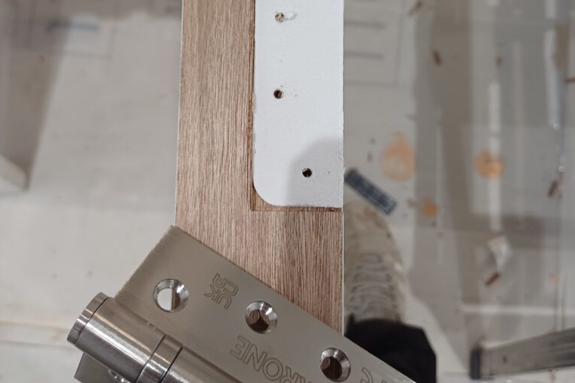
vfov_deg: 37.0
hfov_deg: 54.4
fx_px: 559
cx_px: 289
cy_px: 98
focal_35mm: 35
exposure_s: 1/50
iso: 200
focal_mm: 4.65
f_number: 1.8
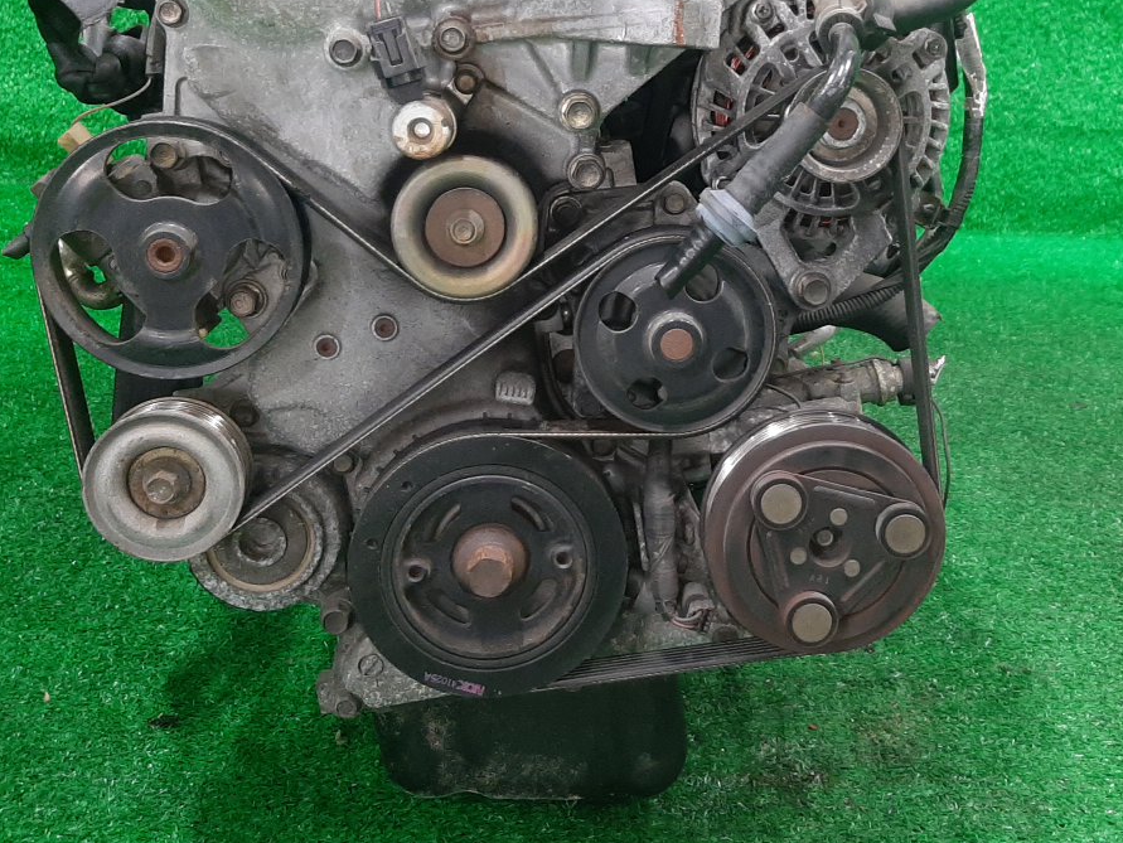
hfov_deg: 44.7
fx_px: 1363
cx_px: 643
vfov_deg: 33.9
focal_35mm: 42
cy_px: 244
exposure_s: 1/50
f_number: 1.7
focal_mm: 3.93
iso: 194
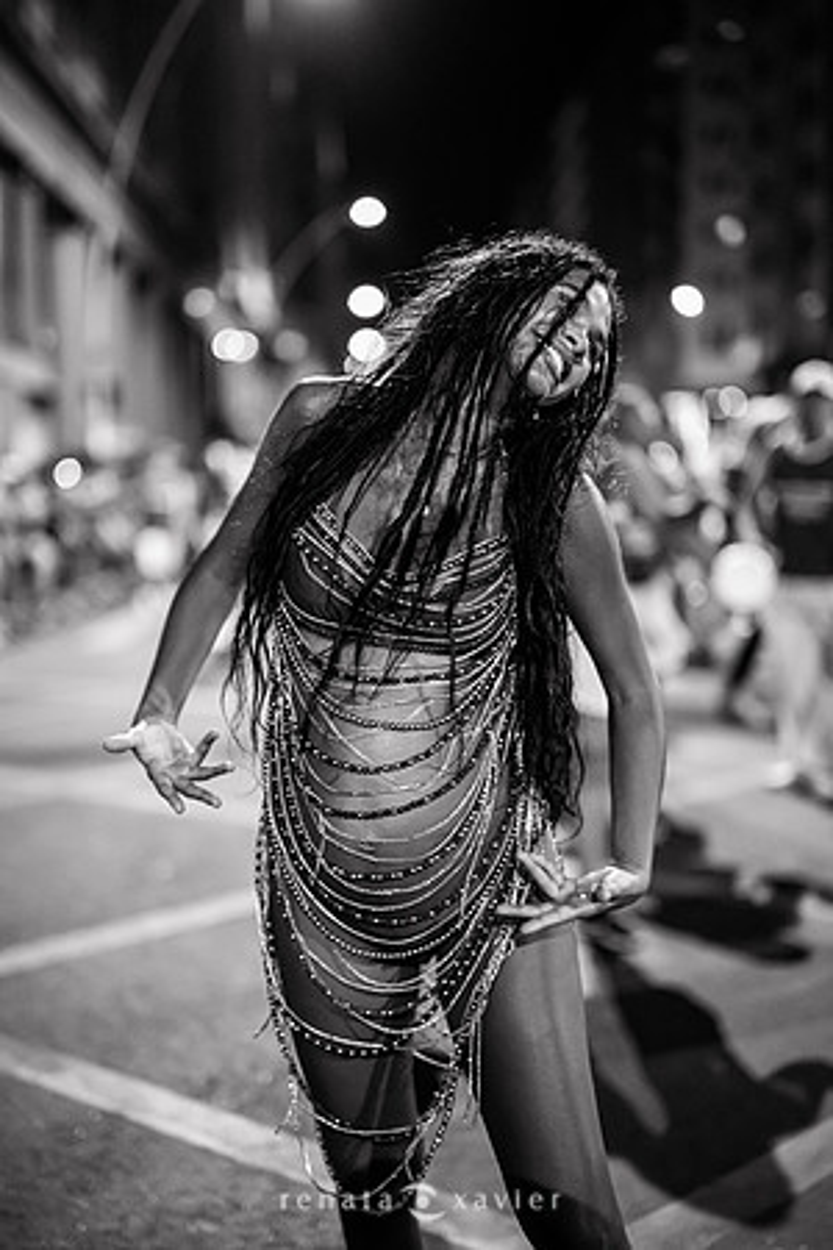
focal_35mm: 50
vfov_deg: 39.6
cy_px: 625
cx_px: 416
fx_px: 1735
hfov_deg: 27.0
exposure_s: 1/320
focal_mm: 50
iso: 2000
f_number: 1.2
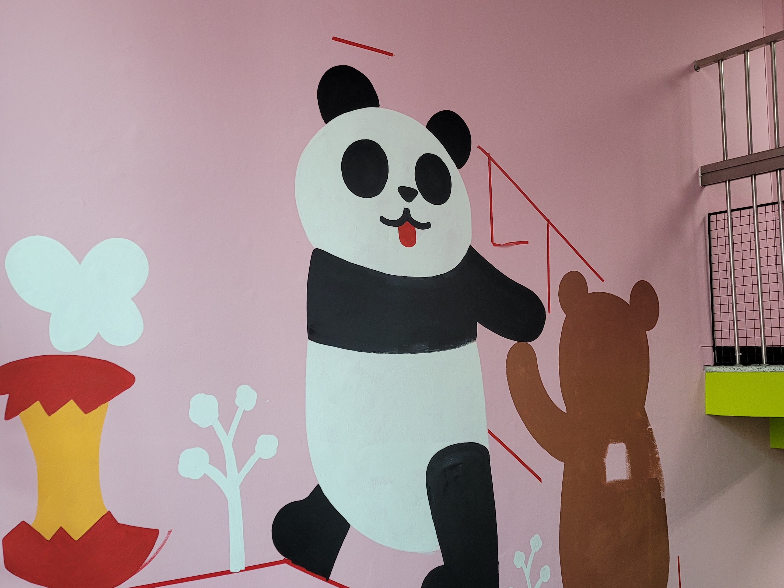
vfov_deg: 39.6
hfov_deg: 51.4
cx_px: 396
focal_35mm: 36
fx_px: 815
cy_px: 321
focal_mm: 5.4
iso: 200
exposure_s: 1/120
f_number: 1.8
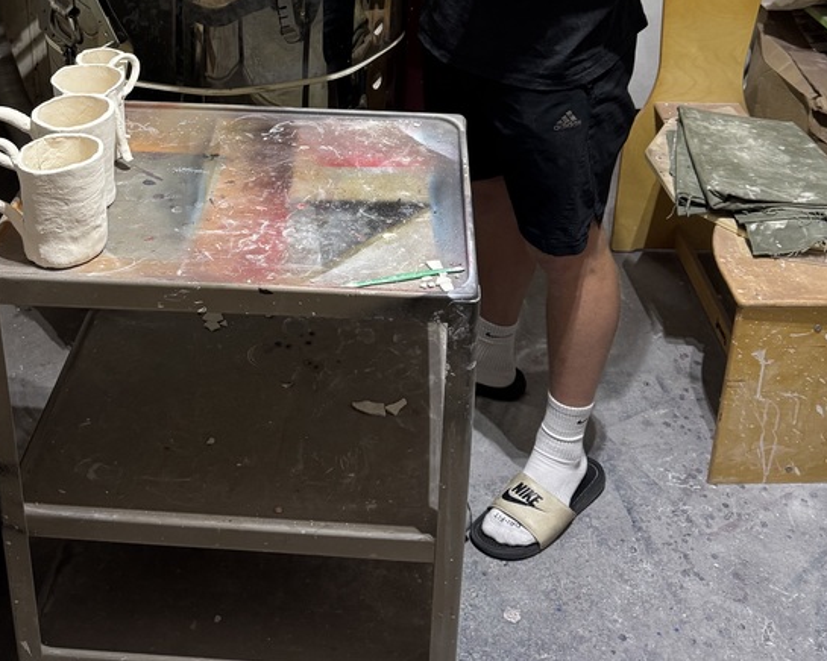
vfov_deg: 31.7
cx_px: 347
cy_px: 6
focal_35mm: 44
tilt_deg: -21.0
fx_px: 1077
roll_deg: -0.4
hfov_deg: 41.9
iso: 250
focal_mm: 6.76
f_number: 1.78
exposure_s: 1/60
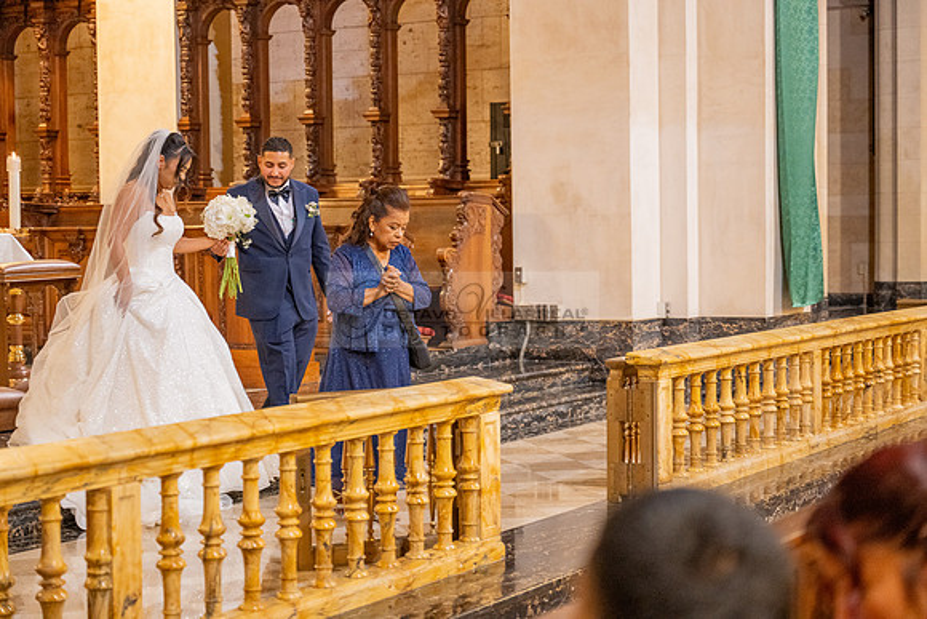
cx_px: 464
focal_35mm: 70
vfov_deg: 19.5
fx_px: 1803
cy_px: 310
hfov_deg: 28.8
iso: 2000
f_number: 2.8
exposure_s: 1/125
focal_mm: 70
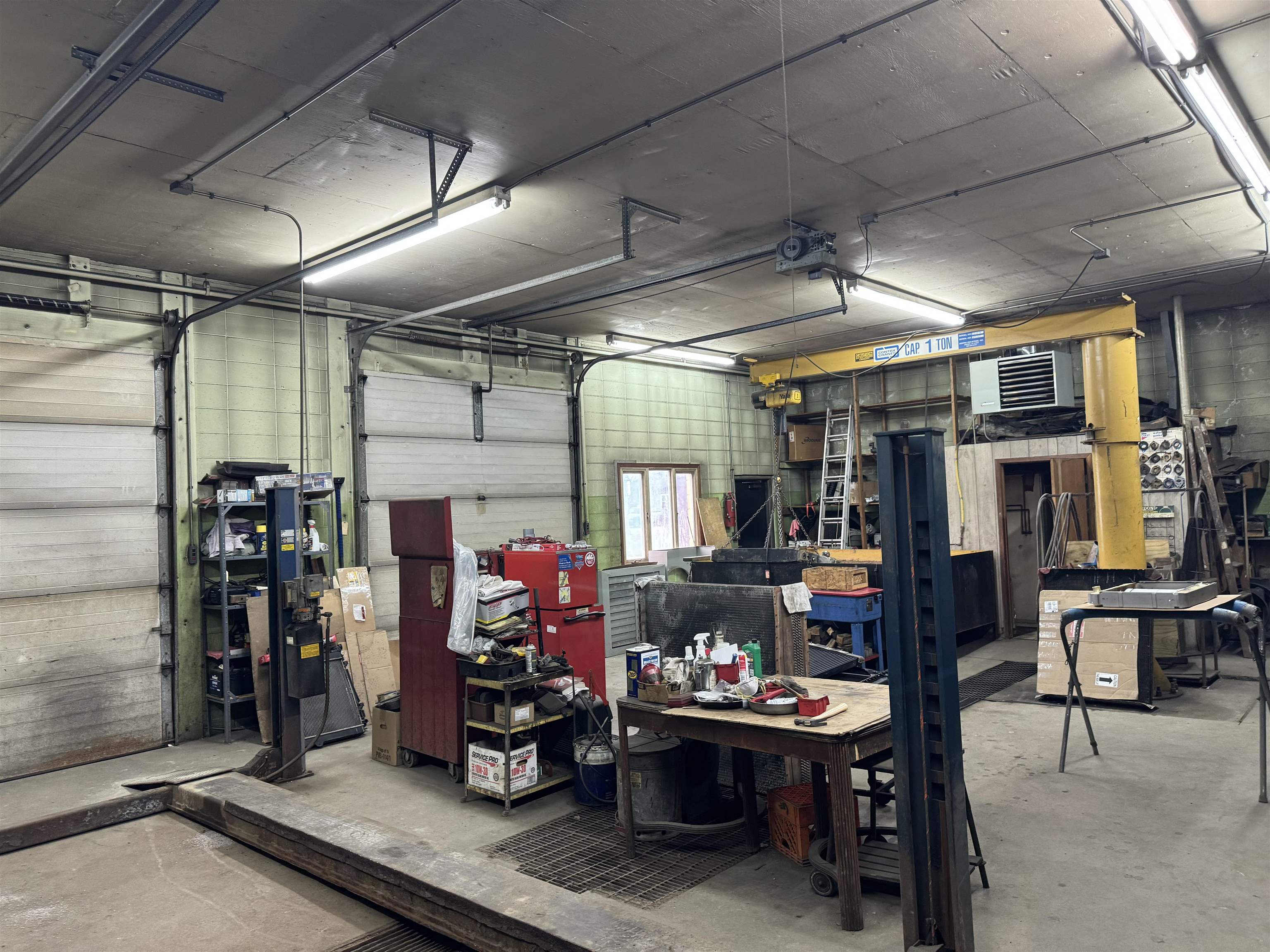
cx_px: 635
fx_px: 881
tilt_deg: +2.7
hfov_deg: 71.6
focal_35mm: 24
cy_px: 476
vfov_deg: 56.8
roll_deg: +1.7
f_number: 1.78
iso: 250
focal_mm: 6.86
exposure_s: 1/60
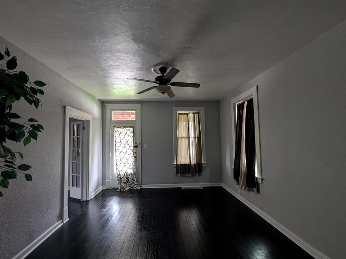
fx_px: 130
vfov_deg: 89.9
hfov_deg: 106.1
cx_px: 163
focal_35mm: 13
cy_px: 131
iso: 161
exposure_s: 1/29.5
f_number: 1.7
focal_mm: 2.02
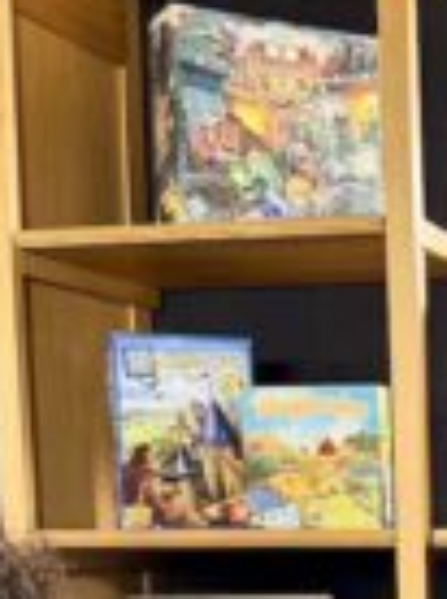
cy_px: 677
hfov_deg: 15.8
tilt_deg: -5.0
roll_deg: -1.4
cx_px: 627
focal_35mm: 87
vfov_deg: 21.3
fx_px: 1503
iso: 800
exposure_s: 1/59
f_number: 1.78
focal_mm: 6.76
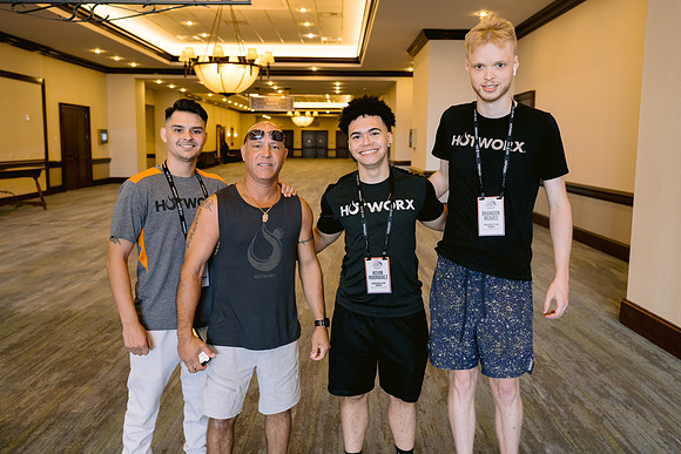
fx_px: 662
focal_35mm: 35
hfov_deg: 54.4
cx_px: 340
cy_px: 227
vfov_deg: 37.9
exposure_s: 1/80
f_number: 3.5
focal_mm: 35
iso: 800
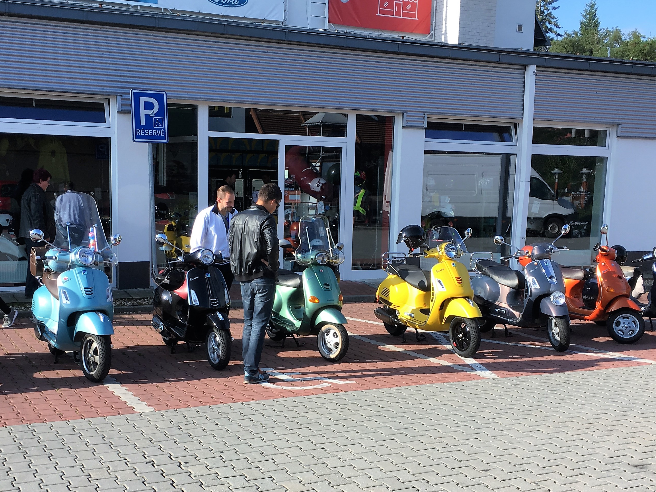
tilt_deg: -9.4
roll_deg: -1.6
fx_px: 815
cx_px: 263
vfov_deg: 33.5
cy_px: 288
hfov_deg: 43.6
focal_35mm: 43
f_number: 2.2
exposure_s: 1/620
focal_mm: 4.15
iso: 25
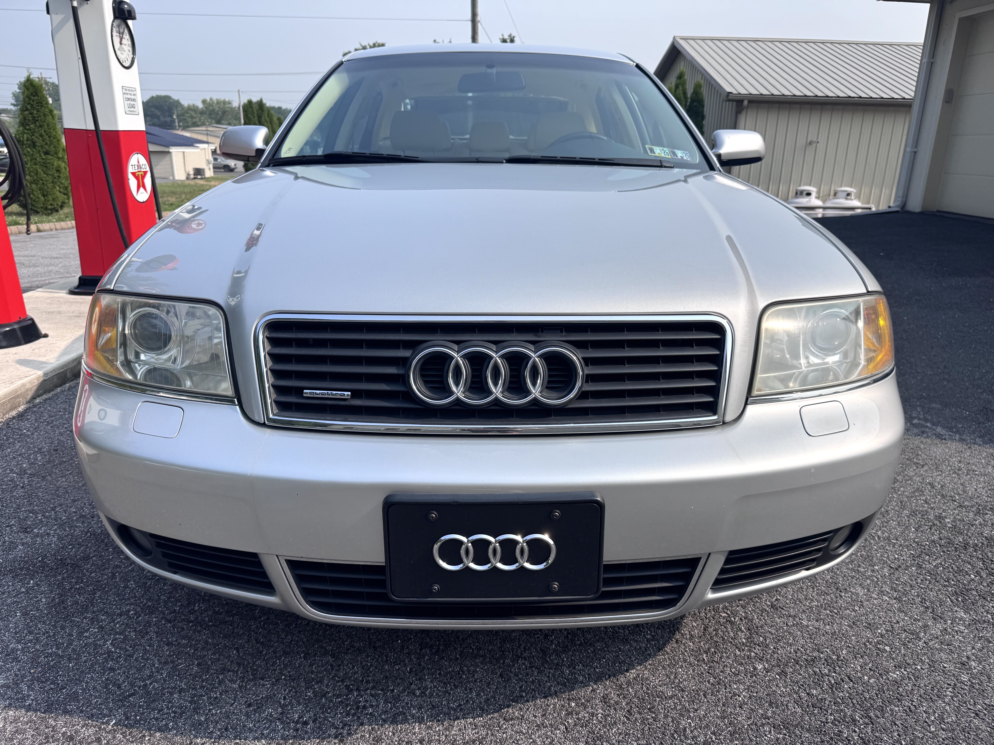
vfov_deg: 56.8
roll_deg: +0.3
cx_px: 497
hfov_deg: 71.6
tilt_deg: -18.0
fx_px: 689
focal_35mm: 24
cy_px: 372
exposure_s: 1/4608
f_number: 1.78
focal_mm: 6.76
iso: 80
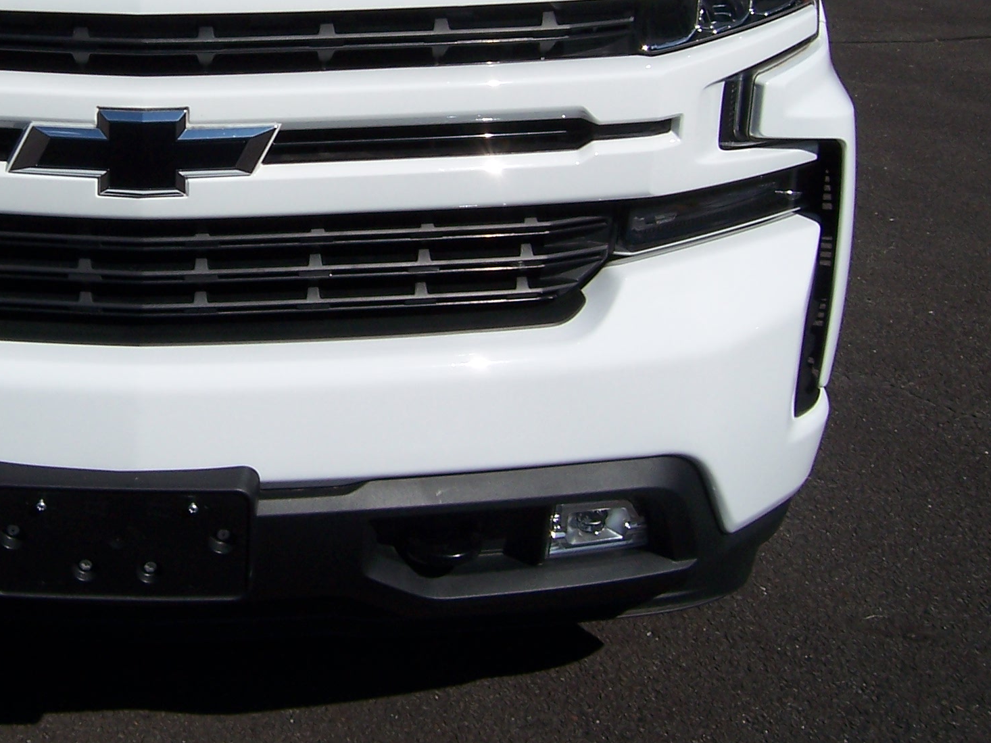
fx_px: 1660
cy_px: 101
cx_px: 139
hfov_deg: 32.0
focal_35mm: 58
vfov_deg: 24.6
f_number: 5.6
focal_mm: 5.5
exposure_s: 1/1000
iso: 80
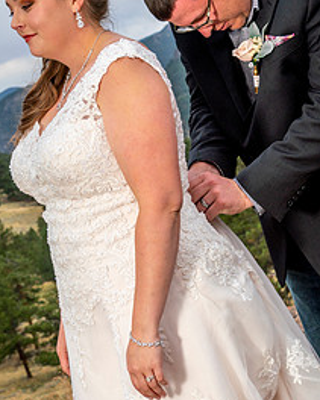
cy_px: 144
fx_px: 663
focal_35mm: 56
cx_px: 174
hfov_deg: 27.1
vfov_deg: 33.4
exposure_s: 1/80
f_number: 6.3
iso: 100
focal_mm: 35
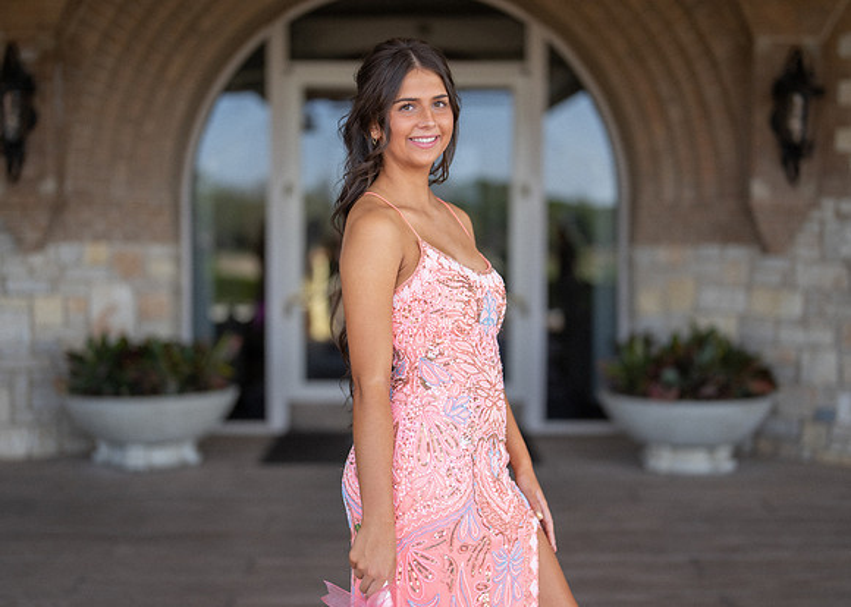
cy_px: 304
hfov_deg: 35.7
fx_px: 1323
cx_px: 425
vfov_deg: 25.9
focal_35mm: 55
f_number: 1.2
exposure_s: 1/1600
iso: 160
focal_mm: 50
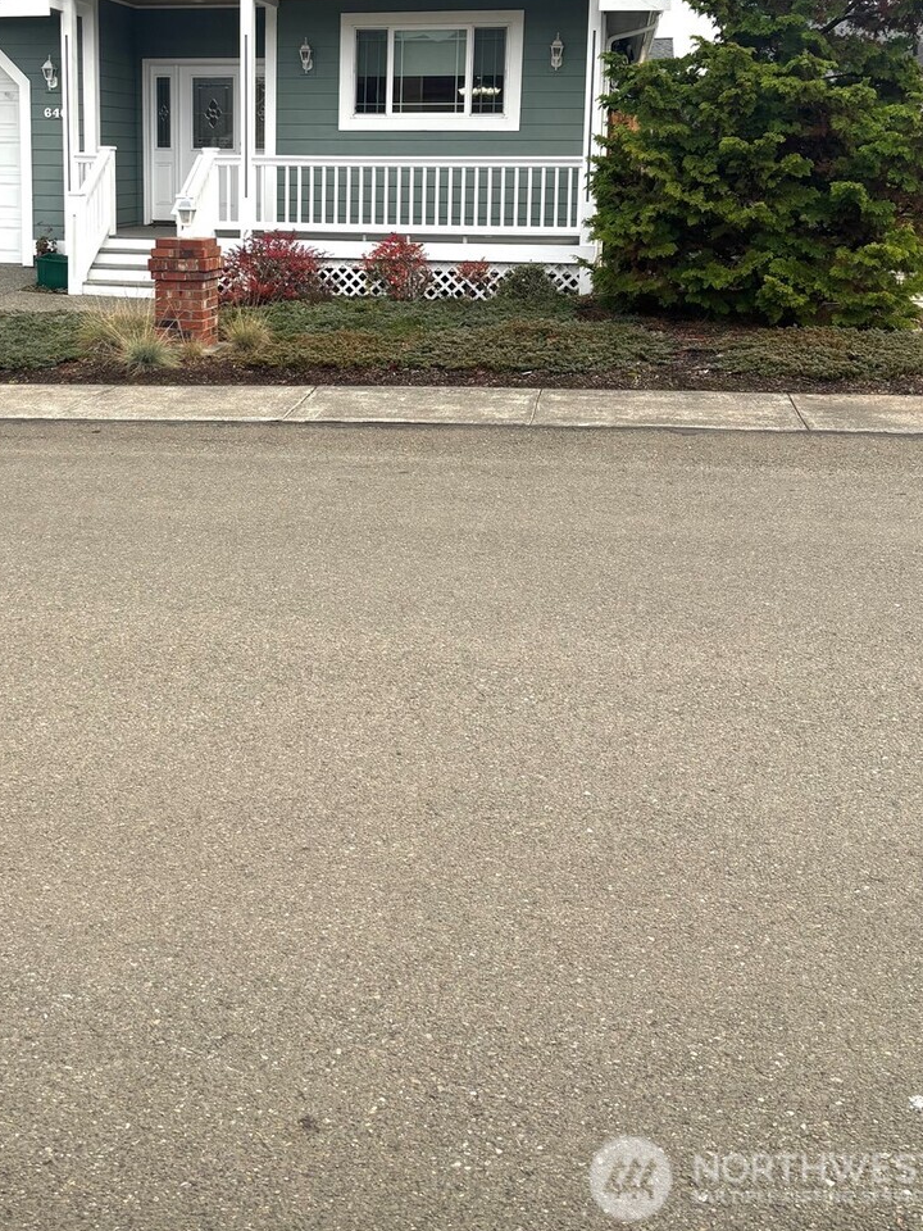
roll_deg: -0.8
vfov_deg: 46.2
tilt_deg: -7.9
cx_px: 288
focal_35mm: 39
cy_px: 314
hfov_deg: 36.3
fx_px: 1387
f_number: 1.6
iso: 50
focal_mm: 5.96
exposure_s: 1/539
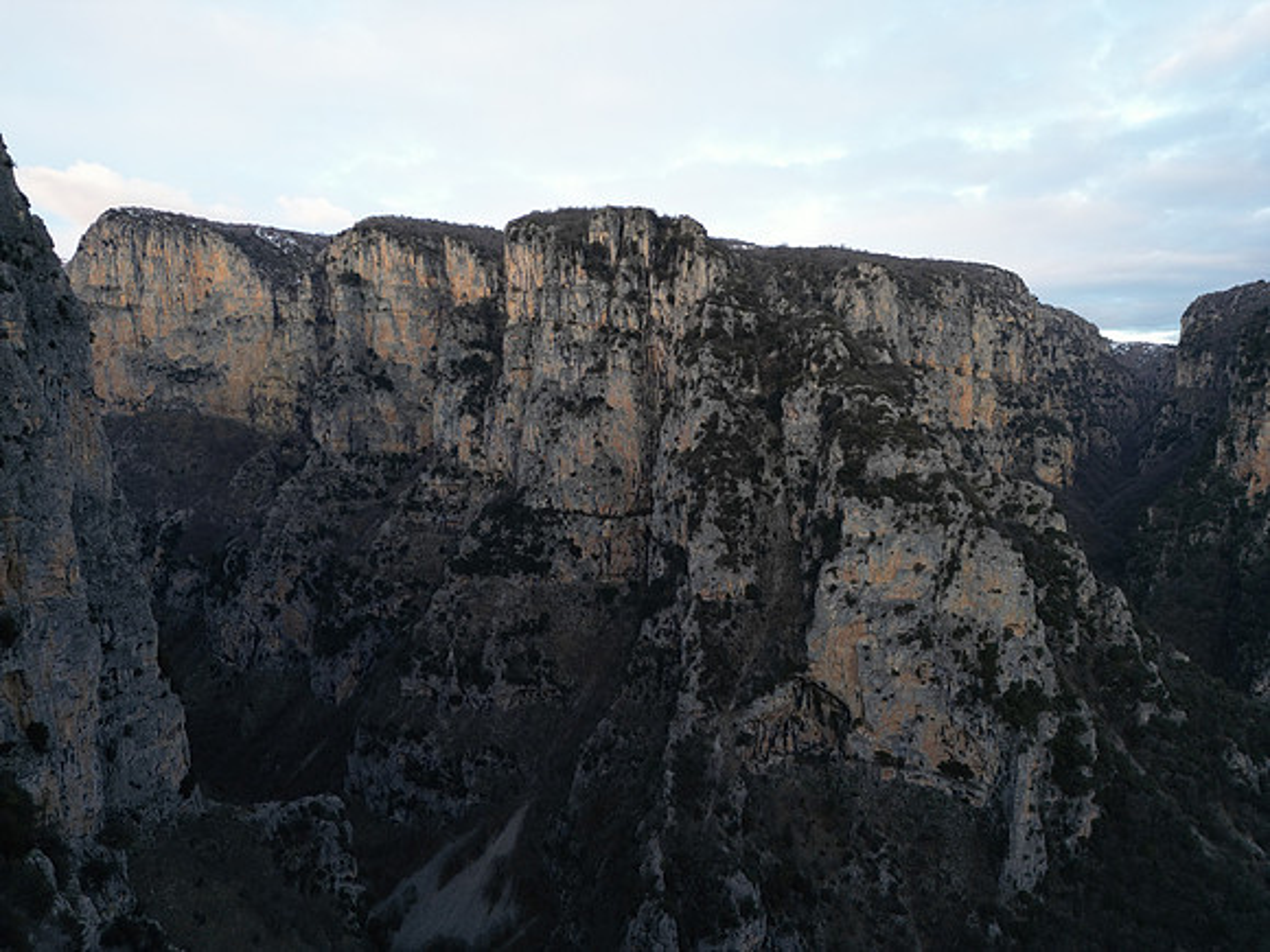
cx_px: 635
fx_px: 881
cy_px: 476
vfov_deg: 56.8
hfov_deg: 71.6
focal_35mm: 24
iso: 100
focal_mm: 6.72
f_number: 1.7
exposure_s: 1/120
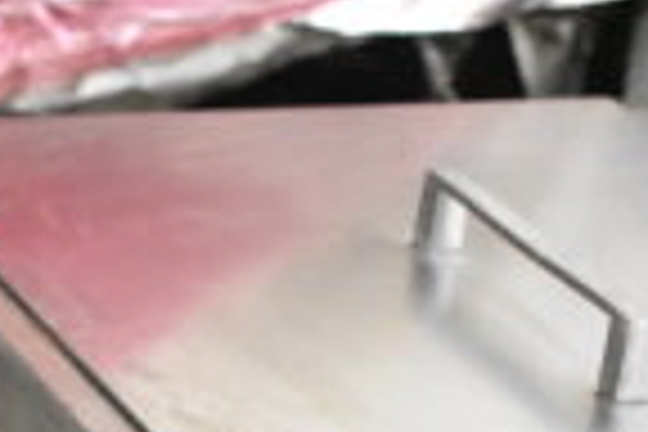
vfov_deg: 8.5
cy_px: 911
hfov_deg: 13.5
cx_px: 297
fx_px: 2736
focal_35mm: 152
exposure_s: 1/60
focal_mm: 24
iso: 6400
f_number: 4
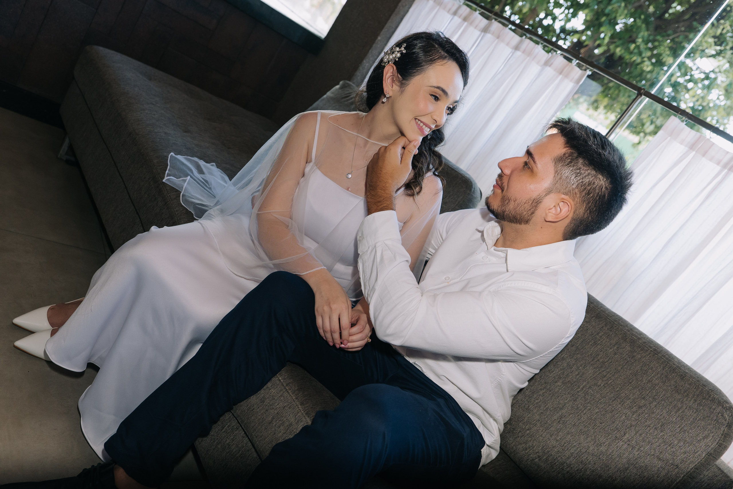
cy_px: 244
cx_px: 366
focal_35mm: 28
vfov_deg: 46.4
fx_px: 570
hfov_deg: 65.5
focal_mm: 27
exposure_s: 1/250
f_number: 3.5
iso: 1600
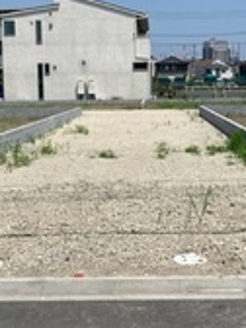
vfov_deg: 32.0
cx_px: 137
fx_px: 569
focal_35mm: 60
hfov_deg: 24.4
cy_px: 123
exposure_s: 1/3472
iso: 32
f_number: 1.8
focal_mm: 3.99
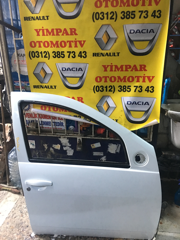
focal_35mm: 29
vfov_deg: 61.7
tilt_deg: -18.9
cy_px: 120
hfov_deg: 48.2
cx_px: 90
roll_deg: -0.7
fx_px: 201
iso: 125
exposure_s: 1/8
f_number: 2.2
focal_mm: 4.15
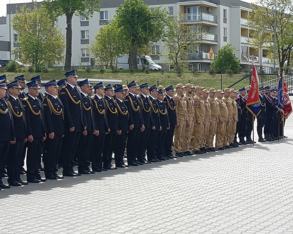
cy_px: 115
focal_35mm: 103
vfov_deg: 14.9
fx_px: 893
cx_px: 143
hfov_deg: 18.6
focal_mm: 5.27
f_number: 1.7
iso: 50
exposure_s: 1/338
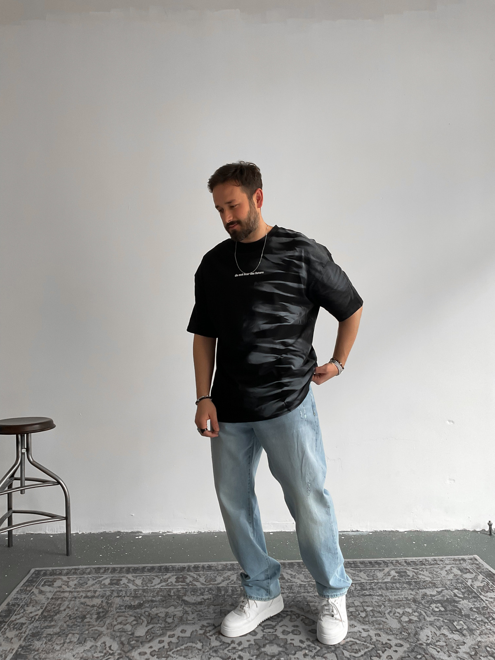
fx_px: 553
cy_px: 330
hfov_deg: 48.2
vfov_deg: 61.7
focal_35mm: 29
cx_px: 248
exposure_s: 1/120
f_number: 1.8
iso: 50
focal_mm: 3
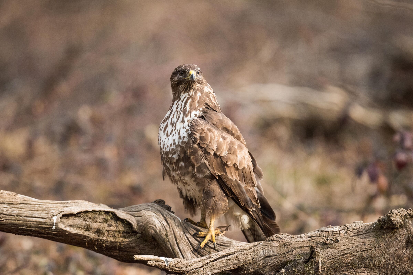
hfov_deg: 4.1
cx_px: 206
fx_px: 5738
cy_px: 138
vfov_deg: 2.8
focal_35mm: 500
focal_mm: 500
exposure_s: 1/500
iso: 1600
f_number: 5.6
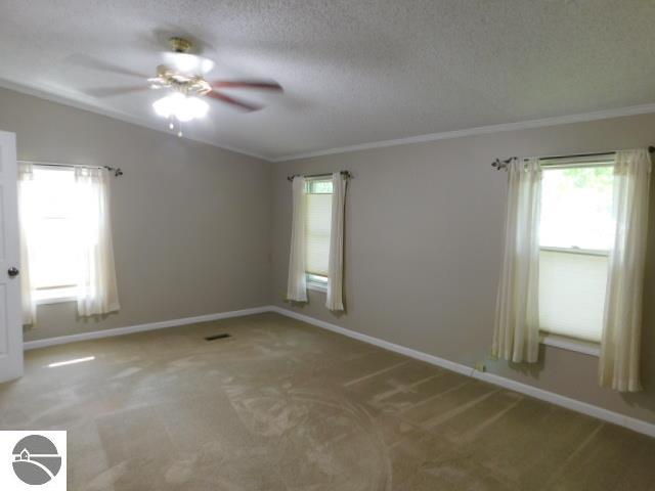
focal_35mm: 23
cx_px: 328
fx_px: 435
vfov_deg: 58.9
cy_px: 246
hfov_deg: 73.9
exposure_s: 1/30
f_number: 3
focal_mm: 4
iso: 125
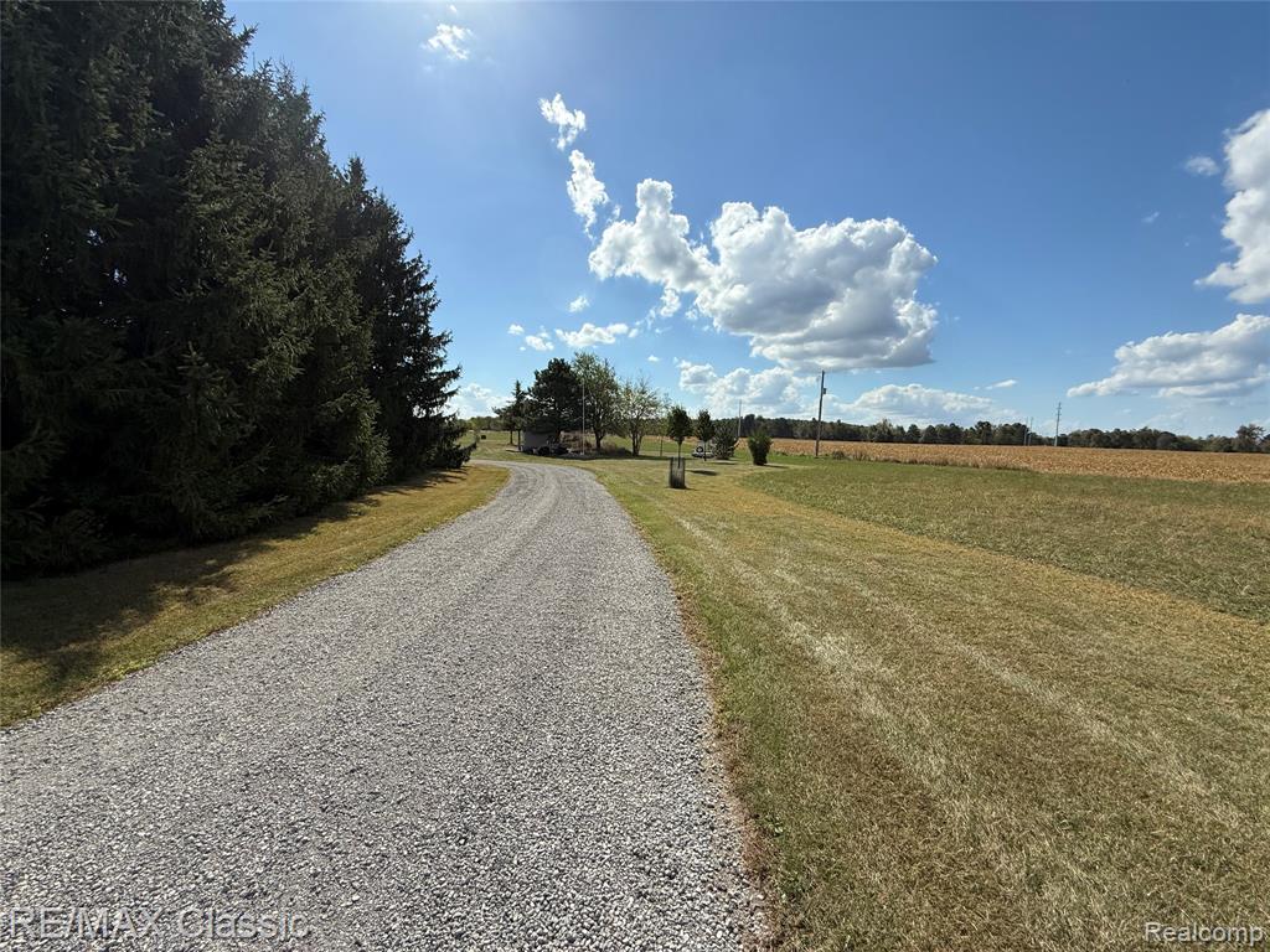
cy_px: 476
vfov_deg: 85.7
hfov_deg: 102.1
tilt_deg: -4.9
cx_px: 635
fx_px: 514
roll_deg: -1.7
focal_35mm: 14
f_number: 2.2
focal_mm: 2.22
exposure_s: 1/3663
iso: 50
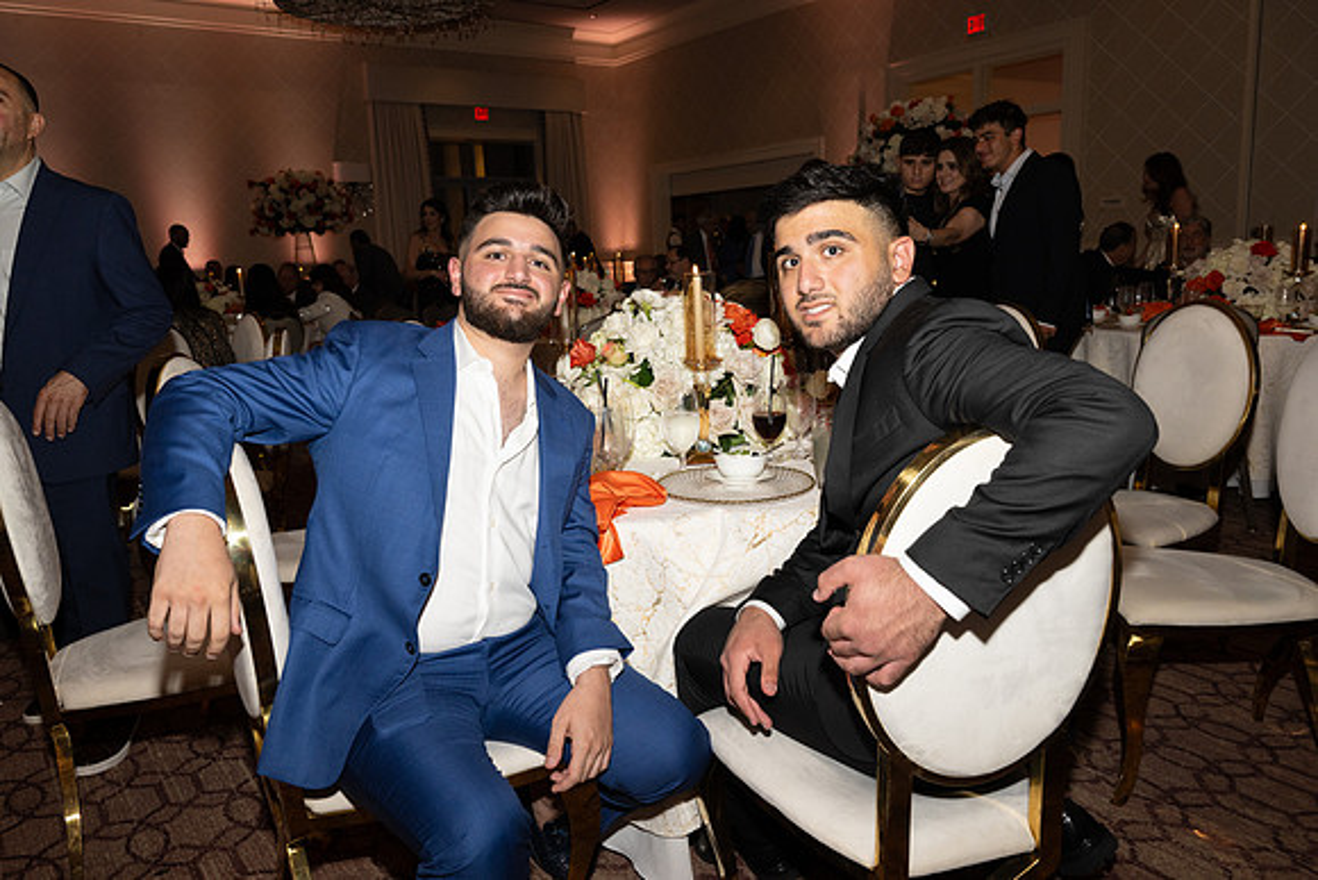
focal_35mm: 26
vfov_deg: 48.8
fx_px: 970
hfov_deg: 68.4
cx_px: 659
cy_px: 440
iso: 800
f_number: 5.6
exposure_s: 1/100
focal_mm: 26.5
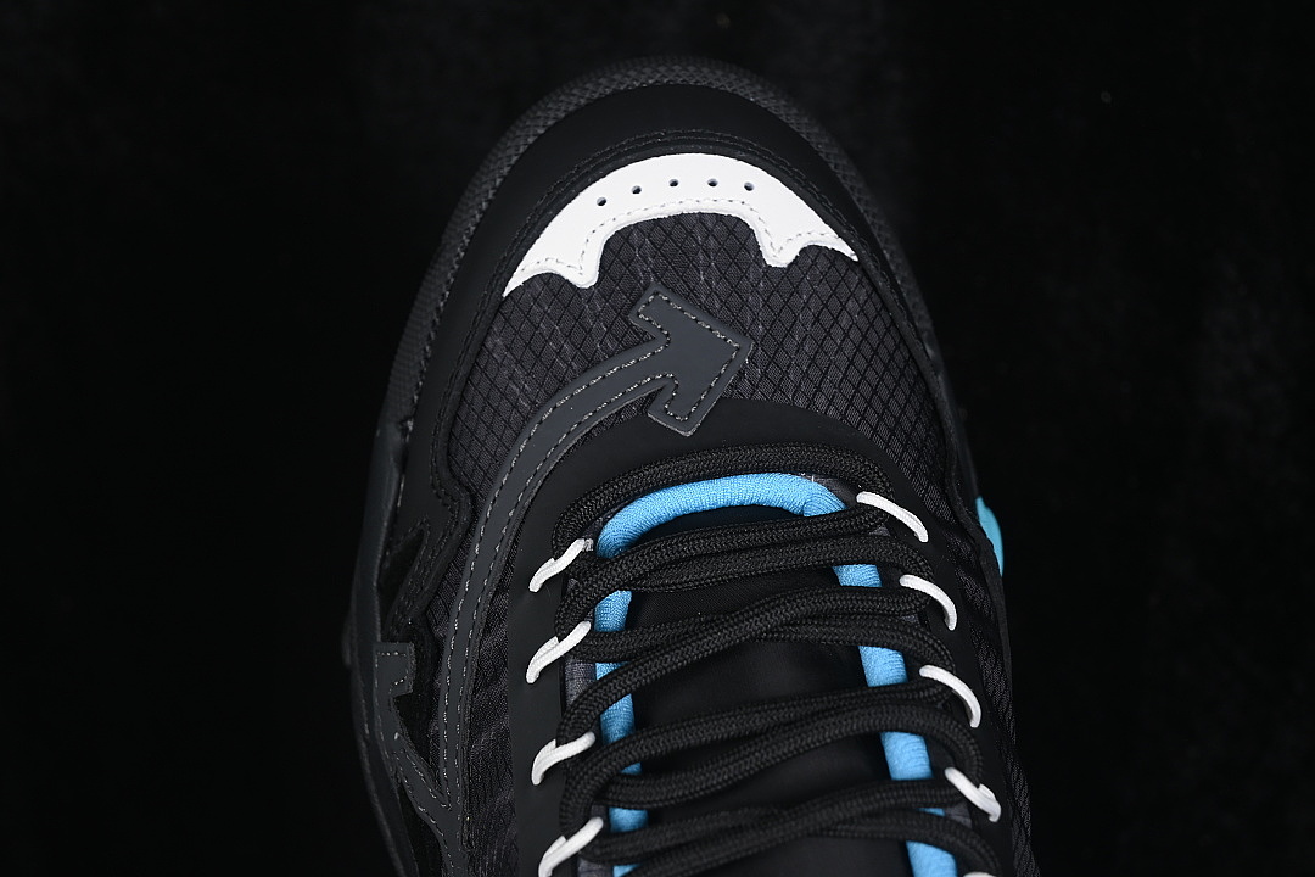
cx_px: 658
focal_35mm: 75
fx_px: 2739
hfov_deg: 27.0
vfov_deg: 18.2
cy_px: 438
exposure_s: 1/60
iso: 160
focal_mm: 50
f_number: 6.3
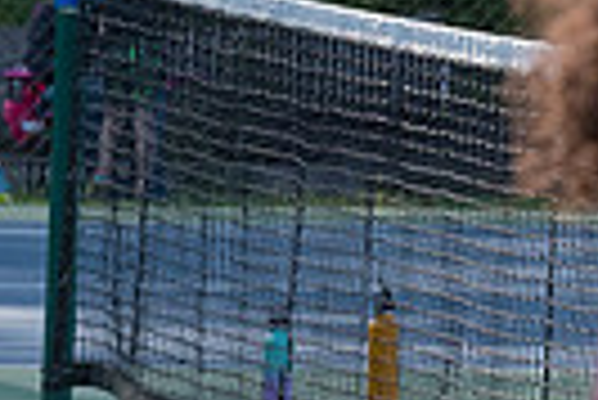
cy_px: 13
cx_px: 1290
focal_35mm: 879
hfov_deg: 2.3
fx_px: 14617
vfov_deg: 1.6
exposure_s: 1/2000
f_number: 5.6
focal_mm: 135
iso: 1000
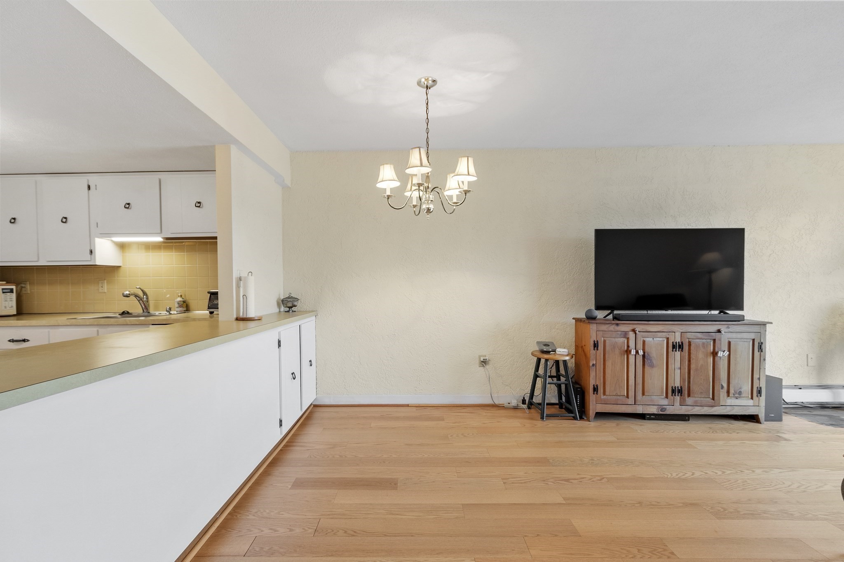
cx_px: 422
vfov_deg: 77.3
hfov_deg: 100.4
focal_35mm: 15
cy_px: 281
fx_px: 352
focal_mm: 10
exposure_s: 1/1.25
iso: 320
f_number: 8
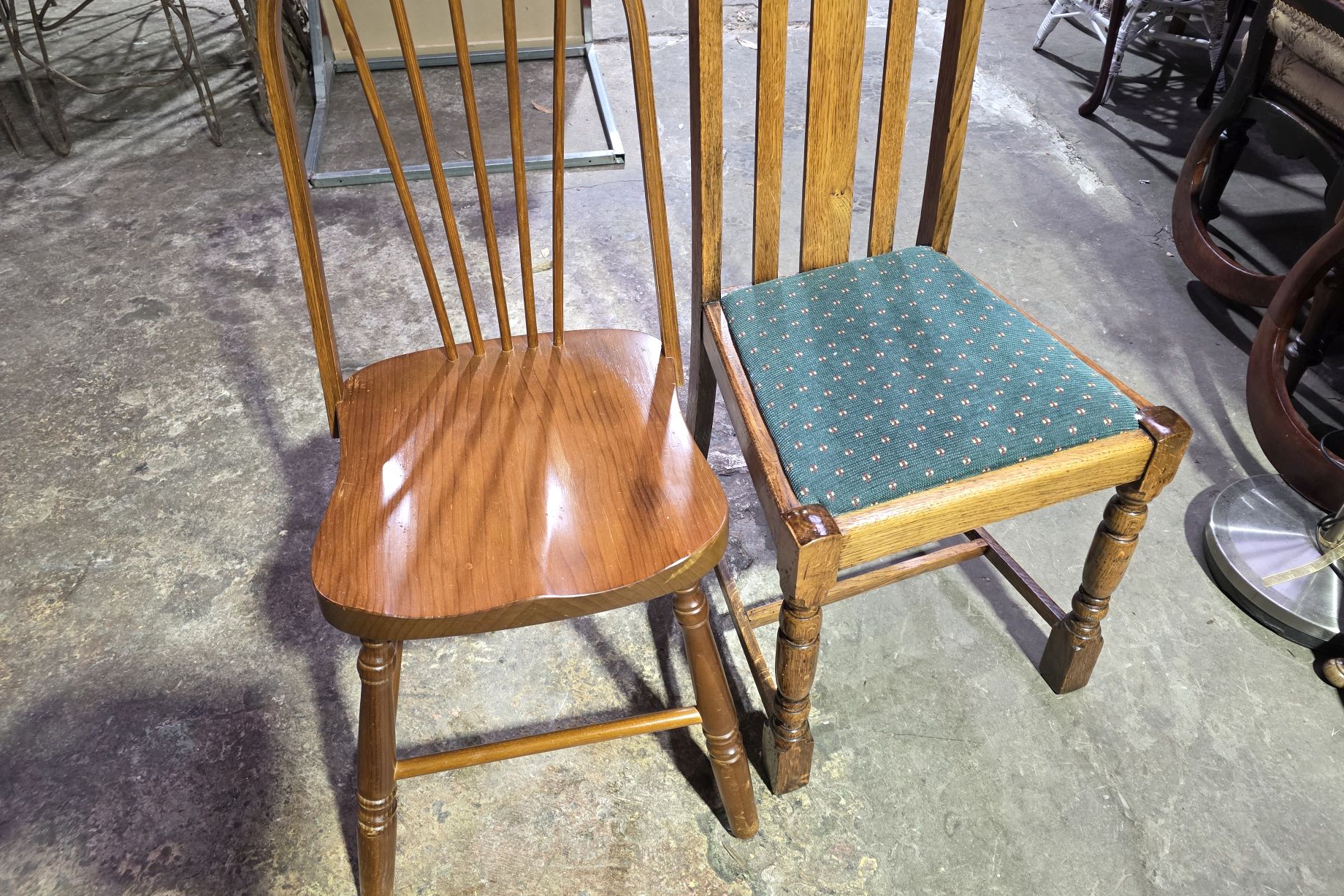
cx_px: 676
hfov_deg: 69.4
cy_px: 364
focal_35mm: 26
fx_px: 971
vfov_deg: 49.3
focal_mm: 6.3
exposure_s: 1/100
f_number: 1.7
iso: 640
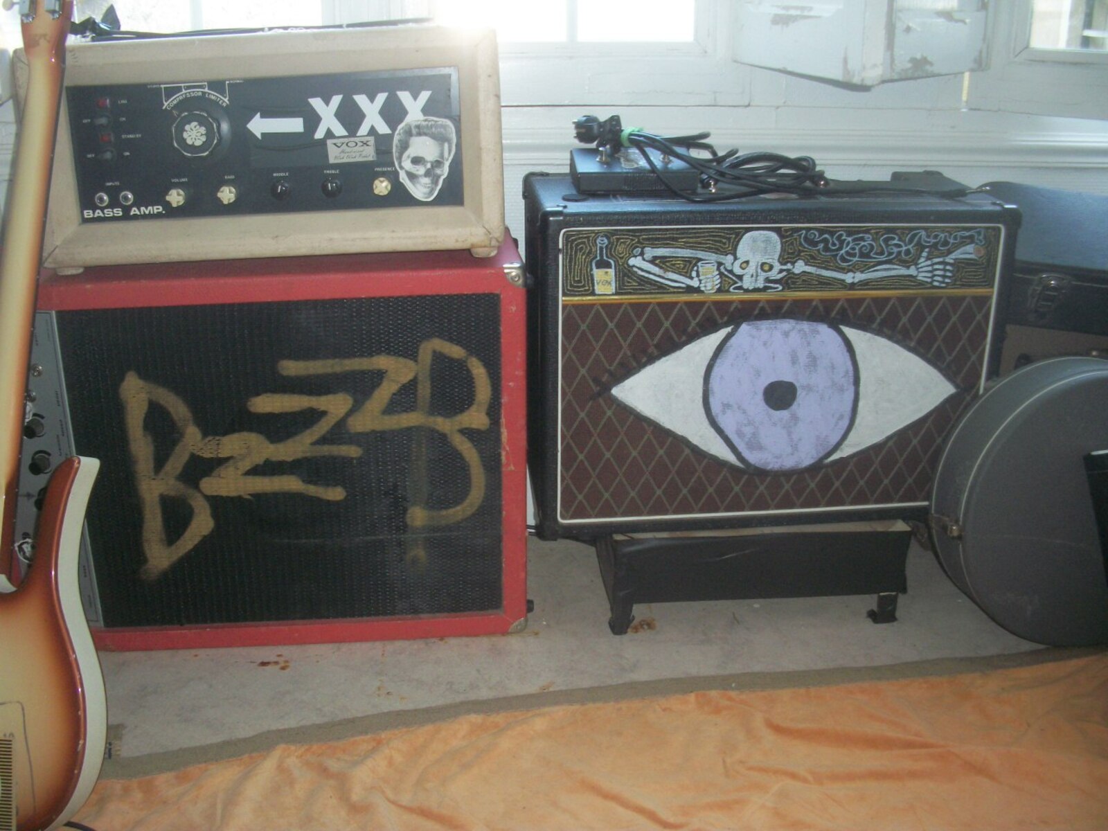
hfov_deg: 52.6
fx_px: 1120
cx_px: 554
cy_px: 416
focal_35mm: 35
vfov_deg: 40.7
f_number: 3.1
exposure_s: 1/30
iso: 160
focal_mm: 6.3
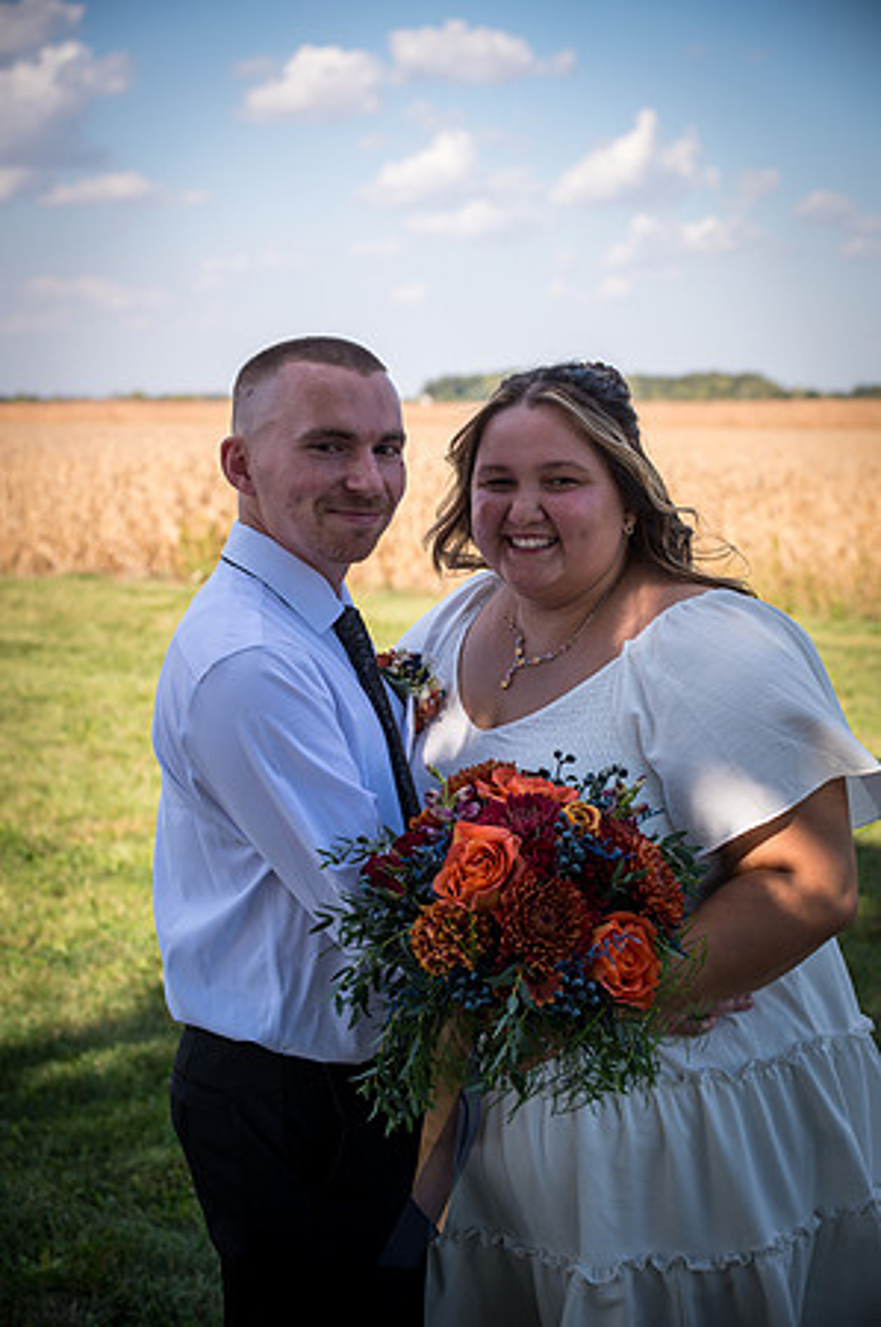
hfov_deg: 20.9
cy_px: 664
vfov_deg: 31.0
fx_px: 2391
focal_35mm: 65
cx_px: 440
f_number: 5
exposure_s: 1/400
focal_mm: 65
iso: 100
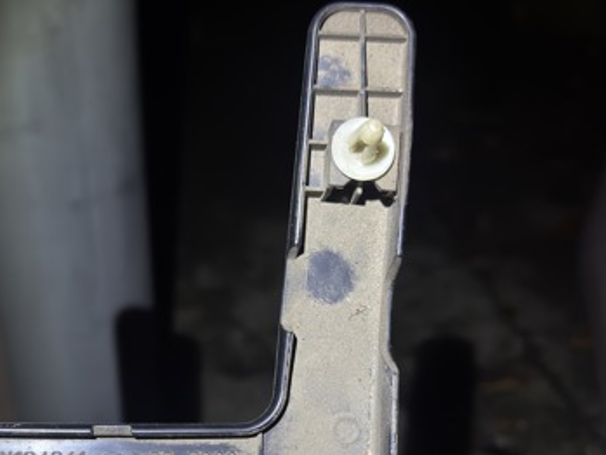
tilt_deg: -37.4
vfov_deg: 31.9
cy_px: 375
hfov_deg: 42.8
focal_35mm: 44
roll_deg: -2.8
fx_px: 771
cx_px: 259
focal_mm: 6.76
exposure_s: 1/35
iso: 640
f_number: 1.78
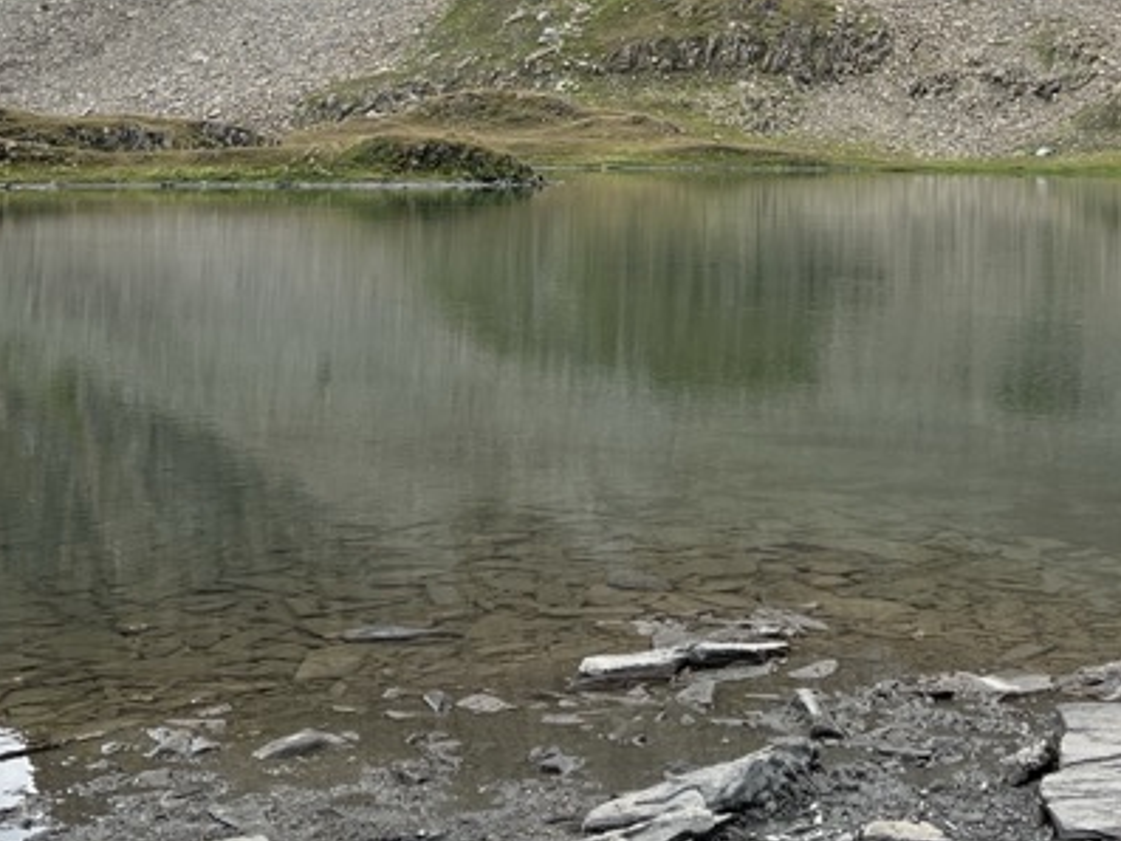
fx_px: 2170
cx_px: 788
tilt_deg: +3.1
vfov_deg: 21.2
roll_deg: -0.4
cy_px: 3
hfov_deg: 28.7
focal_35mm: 67
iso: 50
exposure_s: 1/2299
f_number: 1.5
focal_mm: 5.7
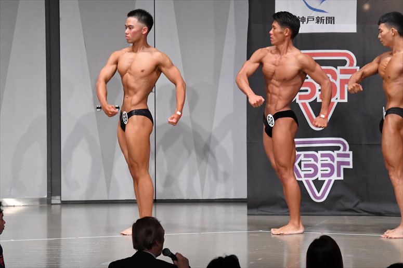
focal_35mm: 217
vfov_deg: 6.3
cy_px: 134
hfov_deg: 9.5
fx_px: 2428
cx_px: 202
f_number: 5.6
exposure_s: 1/400
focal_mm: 145
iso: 6400
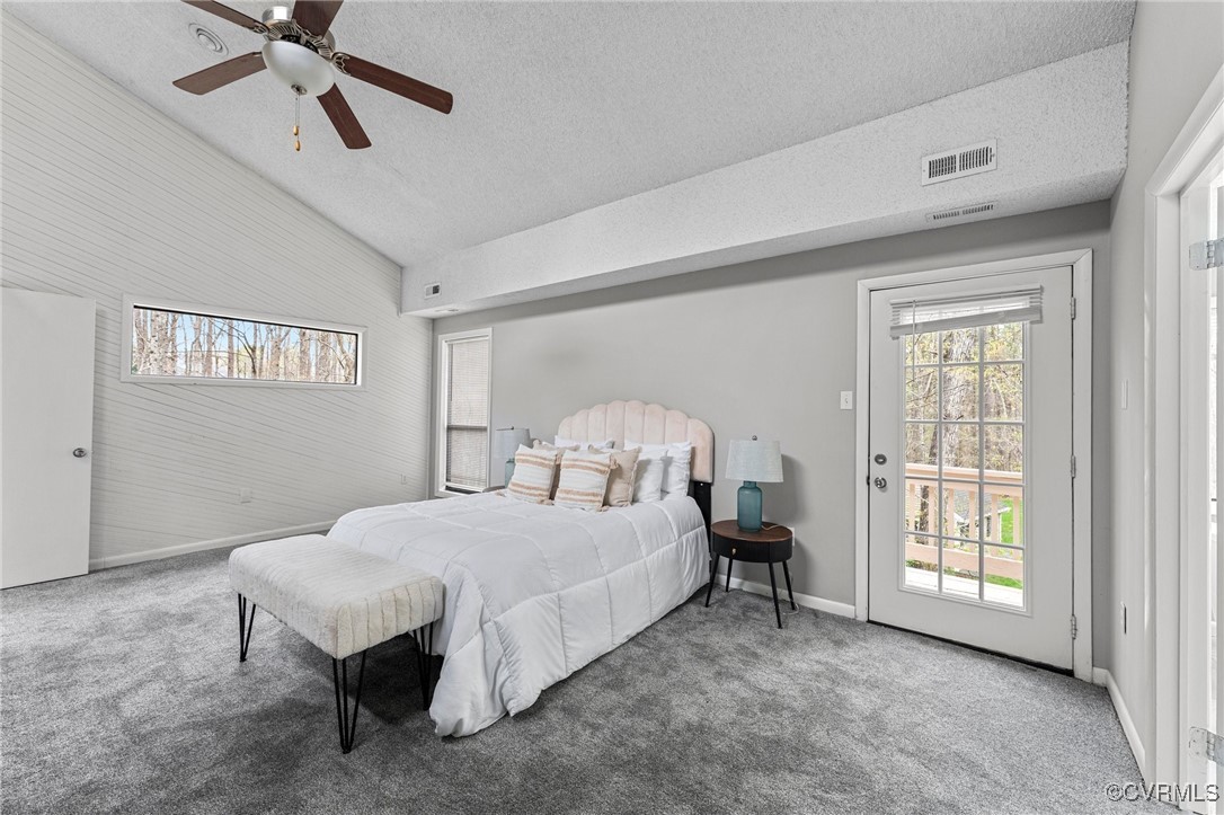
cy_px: 408
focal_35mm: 14
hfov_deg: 104.3
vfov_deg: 81.2
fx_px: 476
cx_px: 612
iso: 1000
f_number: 7.1
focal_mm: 14
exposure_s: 1/25
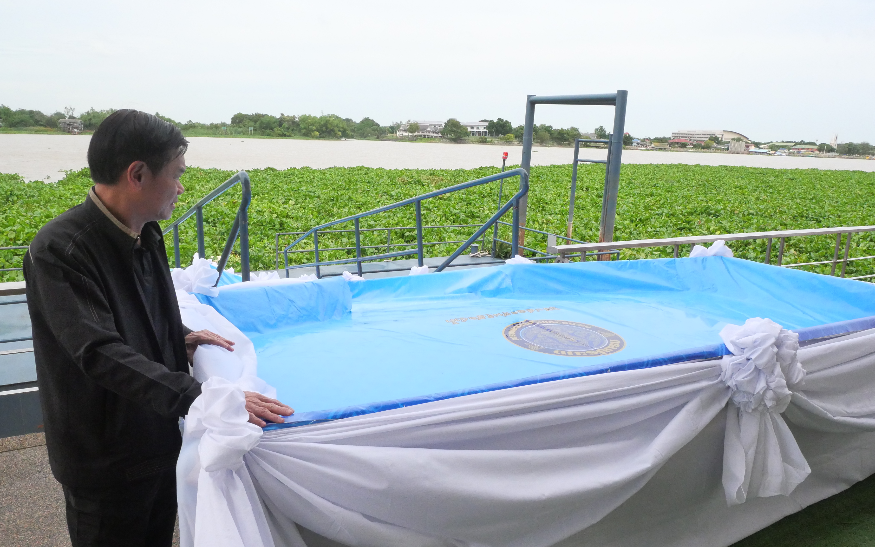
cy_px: 290
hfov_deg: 72.5
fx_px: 596
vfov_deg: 49.2
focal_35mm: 25
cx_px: 443
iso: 3200
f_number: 9
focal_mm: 12
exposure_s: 1/3200
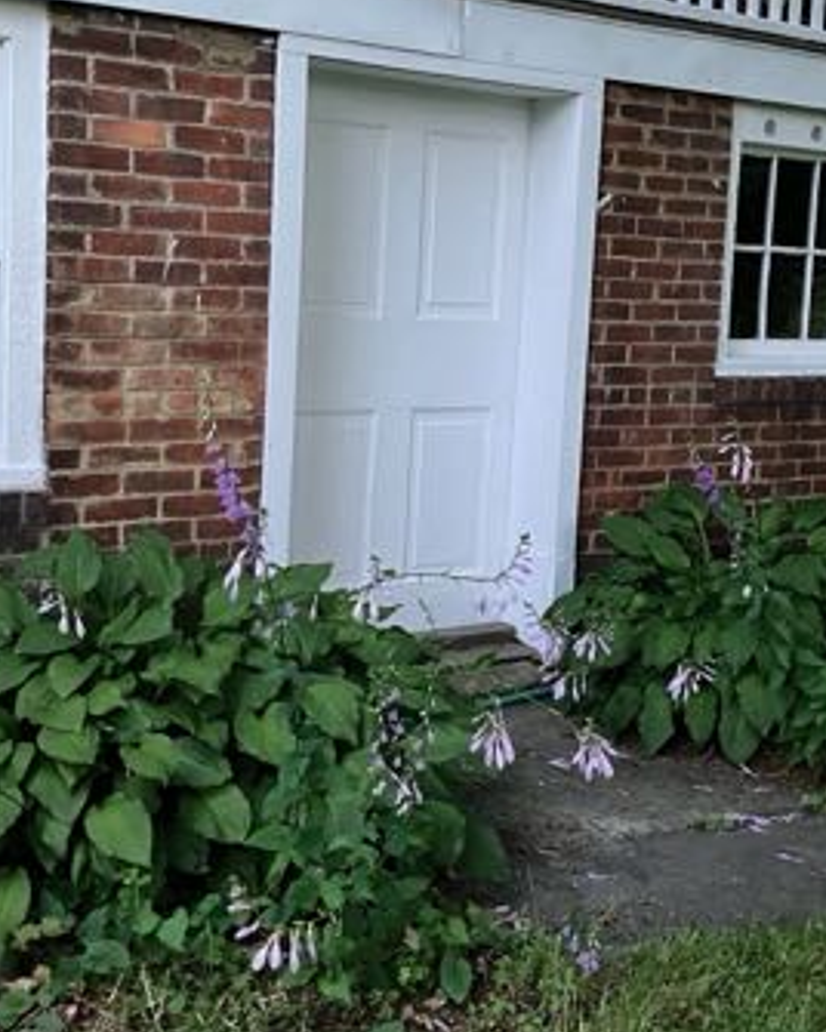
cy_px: 422
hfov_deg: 30.8
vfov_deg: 37.9
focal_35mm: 49
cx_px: 453
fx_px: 1497
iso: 640
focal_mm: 3.99
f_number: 1.8
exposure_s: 1/28
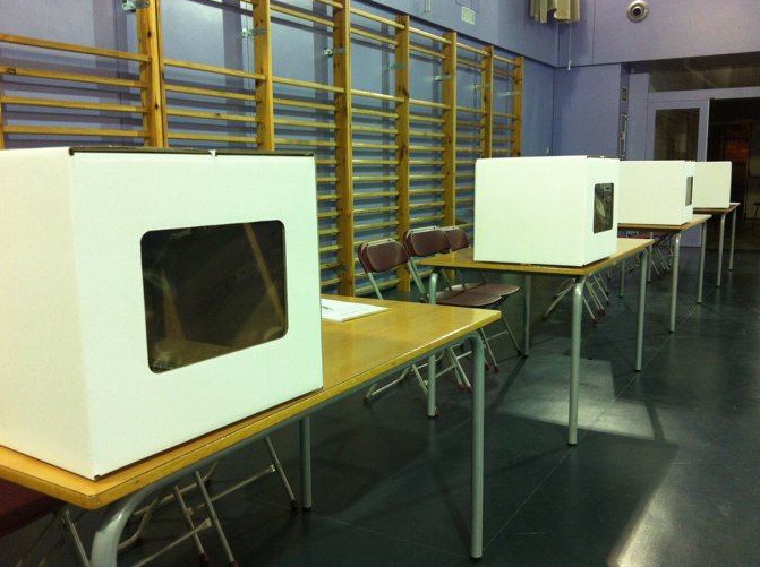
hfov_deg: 51.4
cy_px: 279
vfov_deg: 39.6
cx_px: 372
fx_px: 789
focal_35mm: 36
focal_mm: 3.85
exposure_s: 1/15
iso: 125
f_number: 2.8
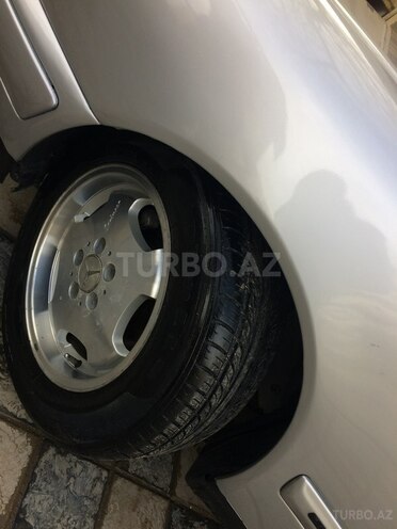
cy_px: 264
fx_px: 443
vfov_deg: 61.7
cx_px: 198
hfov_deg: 48.2
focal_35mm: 29
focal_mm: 4.15
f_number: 2.2
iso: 32
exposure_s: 1/130
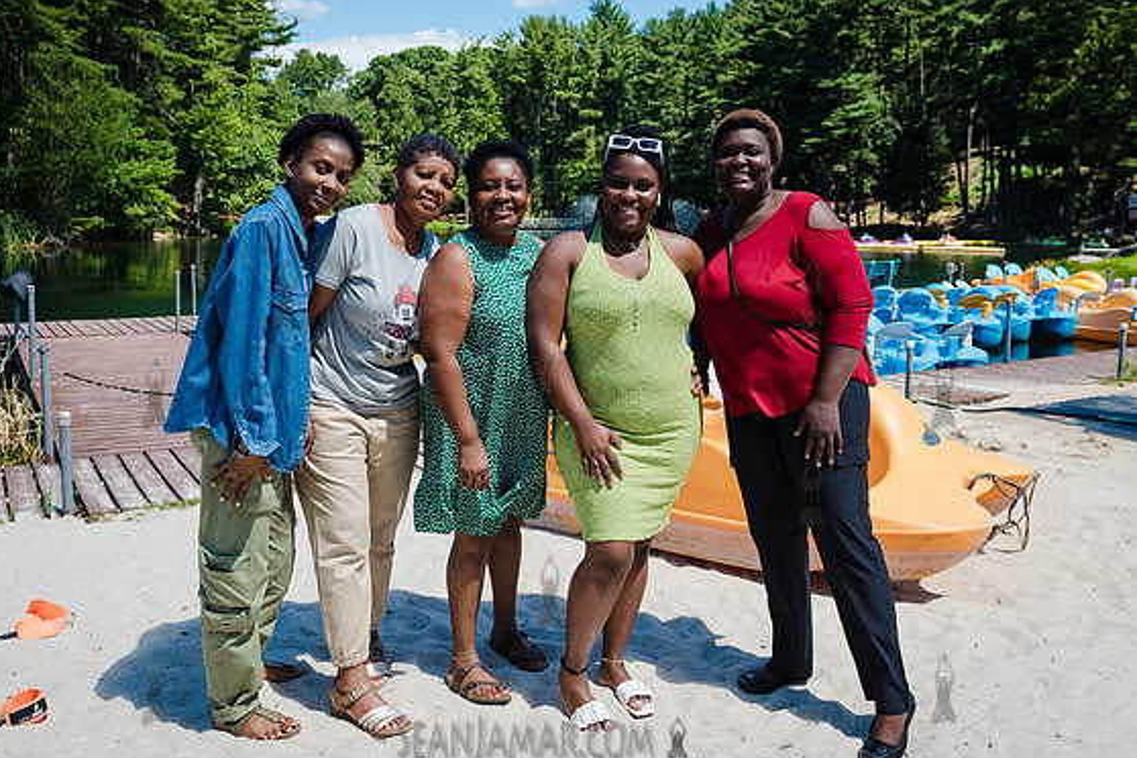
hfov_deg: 61.8
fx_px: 947
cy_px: 313
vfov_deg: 43.4
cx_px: 512
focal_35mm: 30
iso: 200
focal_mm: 24
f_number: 5
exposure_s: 1/800
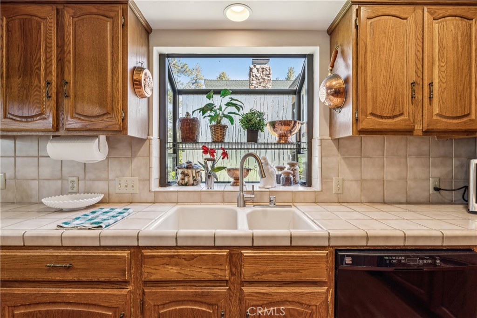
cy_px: 159
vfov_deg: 72.0
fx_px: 219
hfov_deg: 95.0
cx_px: 238
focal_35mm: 16
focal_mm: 16.5
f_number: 13
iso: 100
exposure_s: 1/3.33
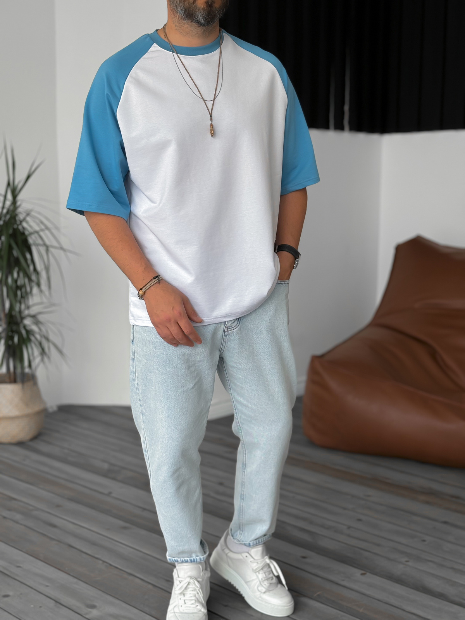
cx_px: 232
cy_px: 310
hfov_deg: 30.3
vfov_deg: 39.7
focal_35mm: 48
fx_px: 860
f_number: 1.8
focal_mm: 6.76
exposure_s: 1/200
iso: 64
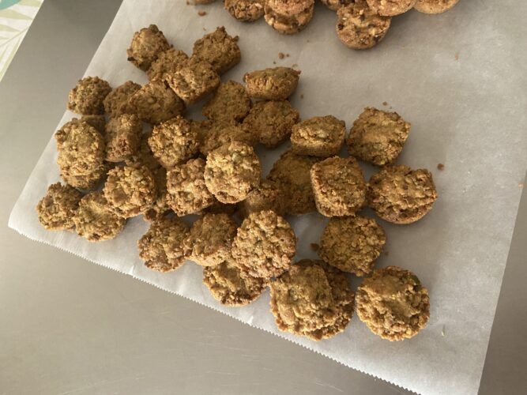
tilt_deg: -65.7
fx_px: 396
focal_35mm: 26
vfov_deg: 53.0
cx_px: 264
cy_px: 198
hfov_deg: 67.3
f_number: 1.8
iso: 500
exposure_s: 1/40
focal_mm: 4.25
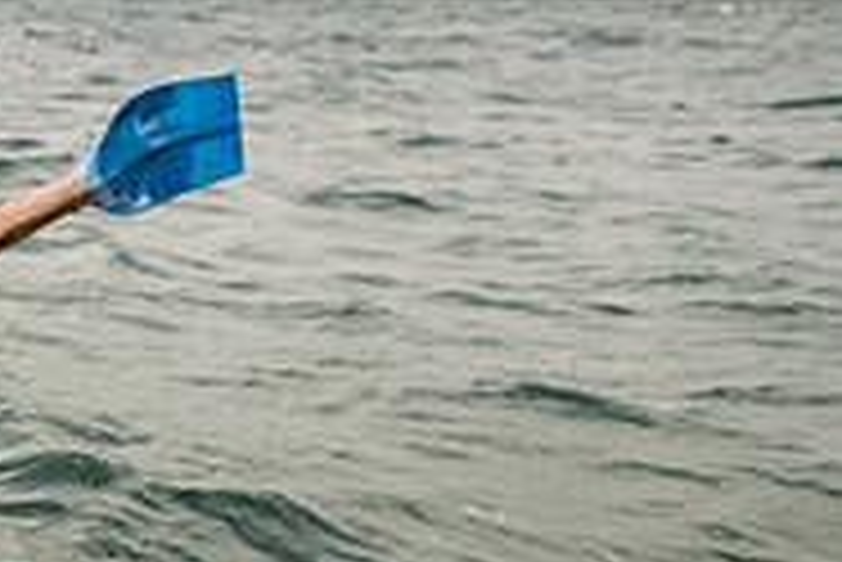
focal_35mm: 75
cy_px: 429
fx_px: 1755
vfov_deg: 18.1
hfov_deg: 21.9
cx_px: -459
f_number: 5.6
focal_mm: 24
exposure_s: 1/2000
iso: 280
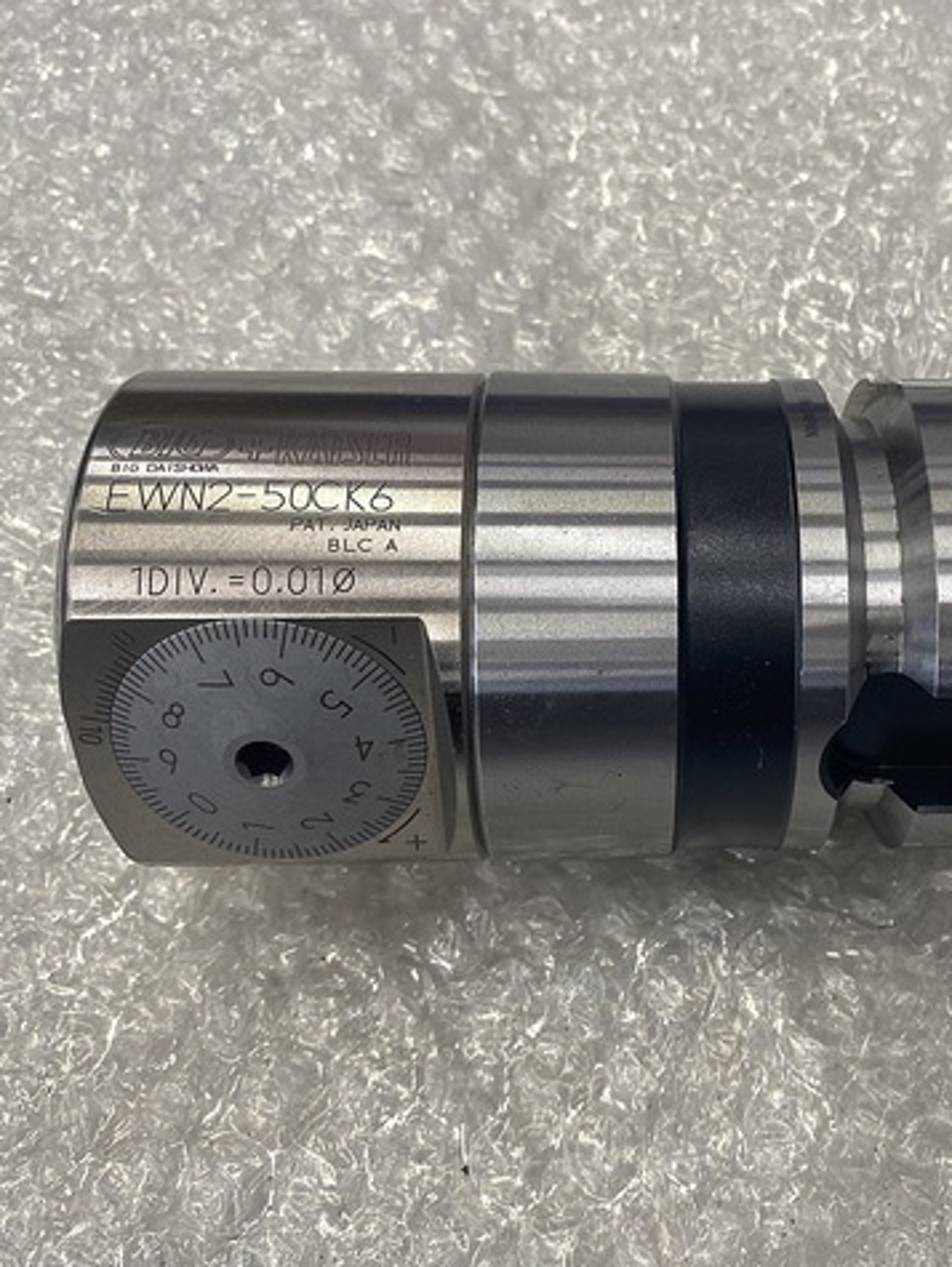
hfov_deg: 39.5
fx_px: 1282
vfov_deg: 52.6
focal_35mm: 35
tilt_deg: -67.1
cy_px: 629
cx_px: 733
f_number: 1.8
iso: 125
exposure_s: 1/121
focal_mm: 4.25
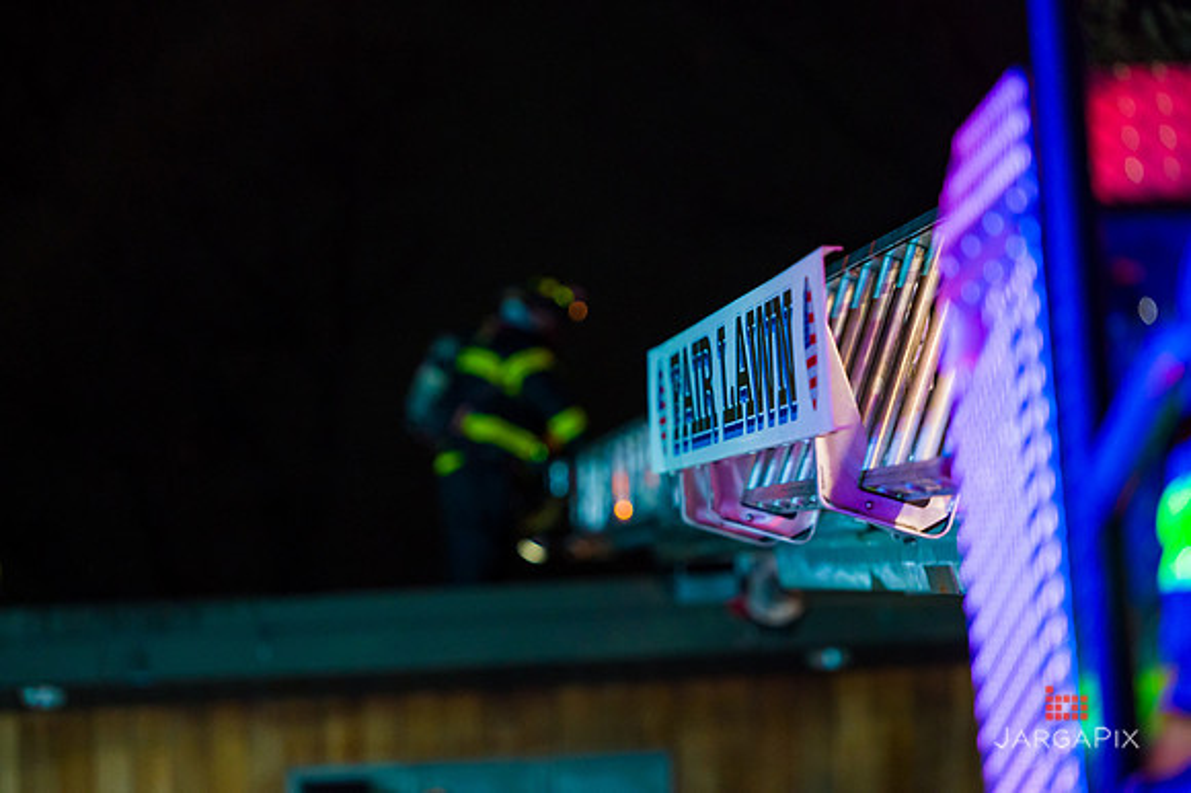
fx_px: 5125
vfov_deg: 8.8
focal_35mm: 155
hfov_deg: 13.3
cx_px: 596
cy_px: 396
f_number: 3.2
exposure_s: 1/125
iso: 3200
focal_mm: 155
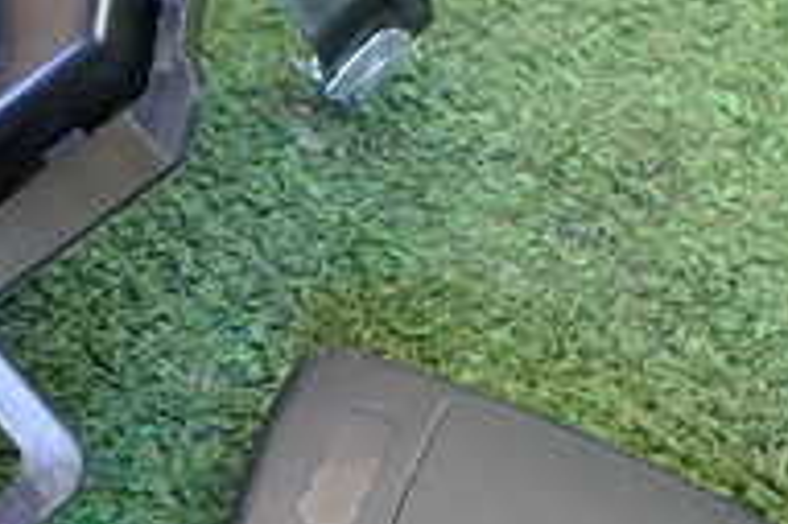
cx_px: 103
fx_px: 2143
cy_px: 297
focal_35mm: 98
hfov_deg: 20.5
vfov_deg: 13.9
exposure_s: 1/40
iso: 800
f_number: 2.3
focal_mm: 5.4
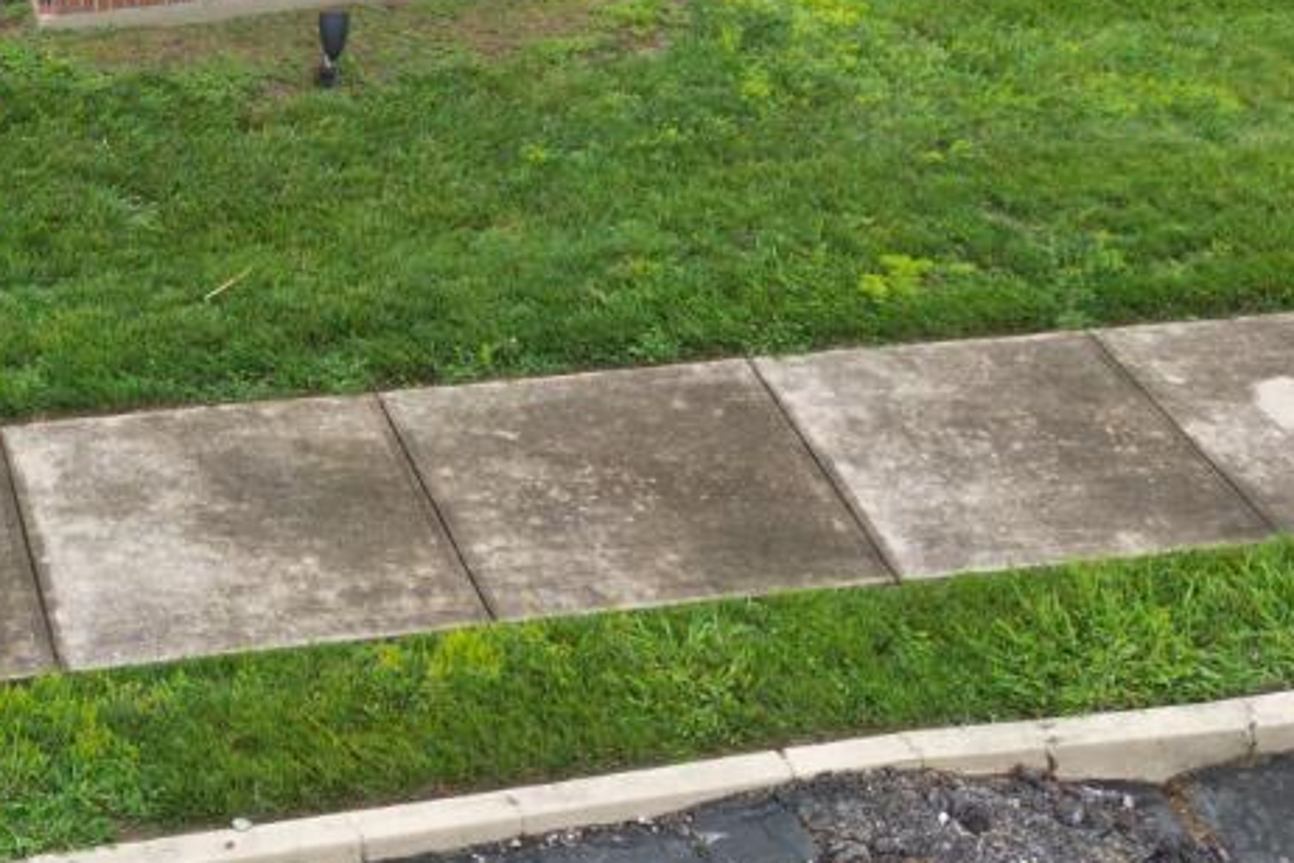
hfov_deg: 24.7
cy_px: -77
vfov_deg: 16.4
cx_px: 269
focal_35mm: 81
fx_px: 2911
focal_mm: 6.72
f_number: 1.7
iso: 100
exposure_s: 1/640
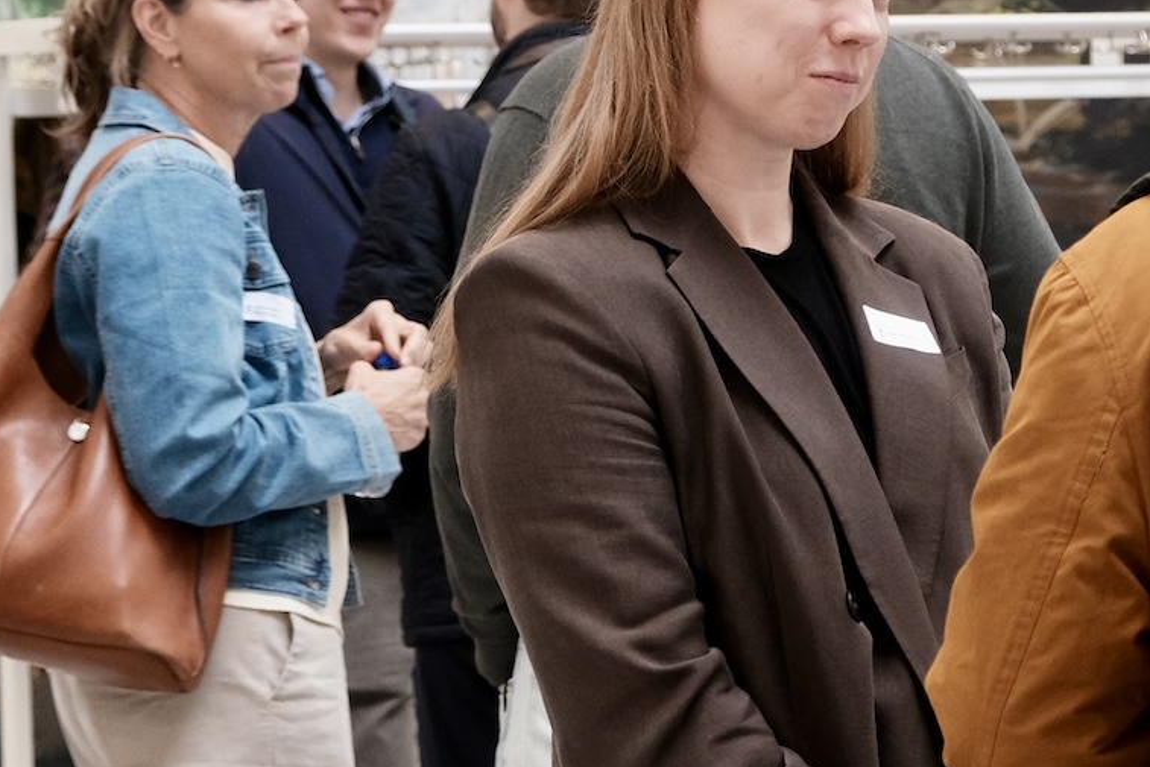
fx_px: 5399
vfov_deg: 8.1
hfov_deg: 12.1
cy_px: 399
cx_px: 872
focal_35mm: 169
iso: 1250
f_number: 4.5
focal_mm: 42.5
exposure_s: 1/75
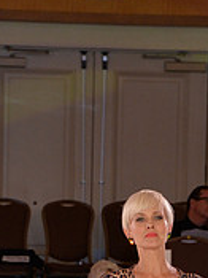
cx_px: 137
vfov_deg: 5.2
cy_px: 349
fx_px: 3064
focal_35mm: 382
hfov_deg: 3.9
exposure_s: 1/250
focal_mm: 120
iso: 2000
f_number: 5.6
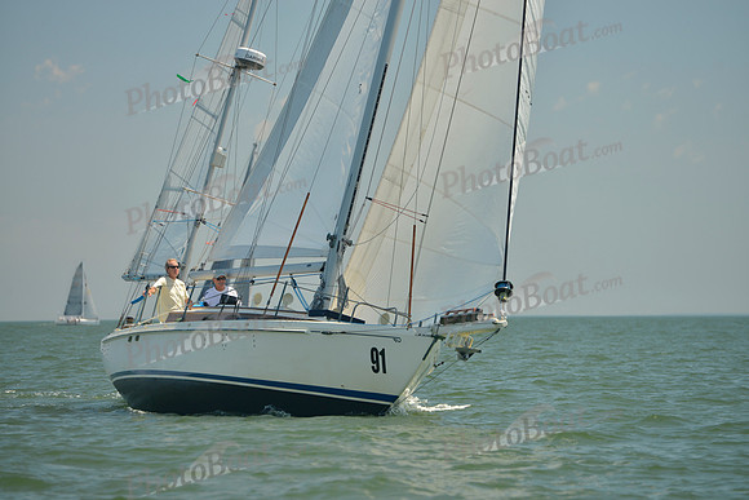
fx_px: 3954
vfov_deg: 7.2
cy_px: 250
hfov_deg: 10.8
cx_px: 374
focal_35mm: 190
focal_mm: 190
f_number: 5
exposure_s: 1/640
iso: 200
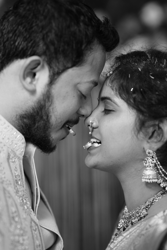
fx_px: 591
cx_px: 84
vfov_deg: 23.9
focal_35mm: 85
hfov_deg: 16.1
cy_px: 125
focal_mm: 85
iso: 500
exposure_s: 1/800
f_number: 1.8
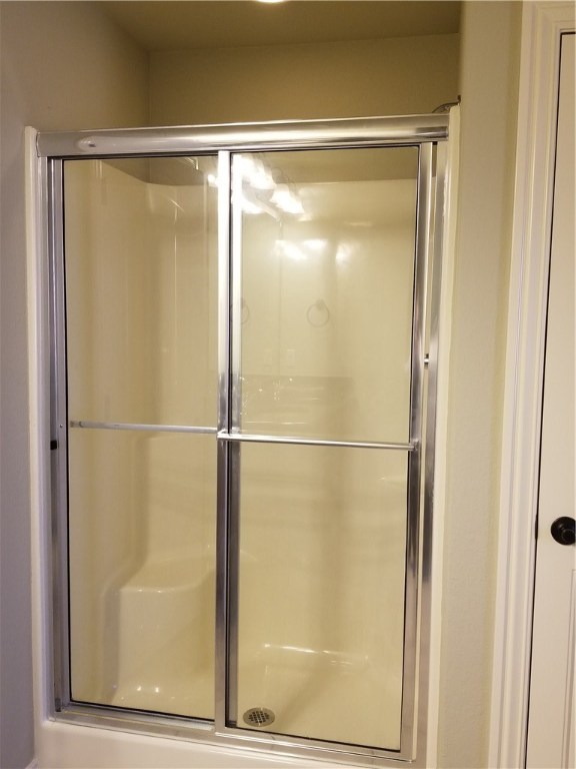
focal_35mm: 26
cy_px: 384
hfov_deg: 53.1
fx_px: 577
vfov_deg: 67.3
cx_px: 288
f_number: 1.7
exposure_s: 1/60
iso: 200
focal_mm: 4.25
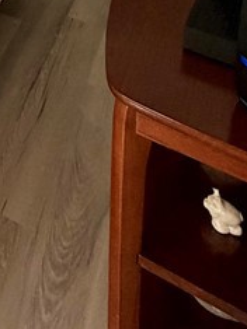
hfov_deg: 17.9
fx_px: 581
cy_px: -262
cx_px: -226
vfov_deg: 21.2
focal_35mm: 61
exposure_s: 1/60
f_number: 2.2
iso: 200
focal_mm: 2.22
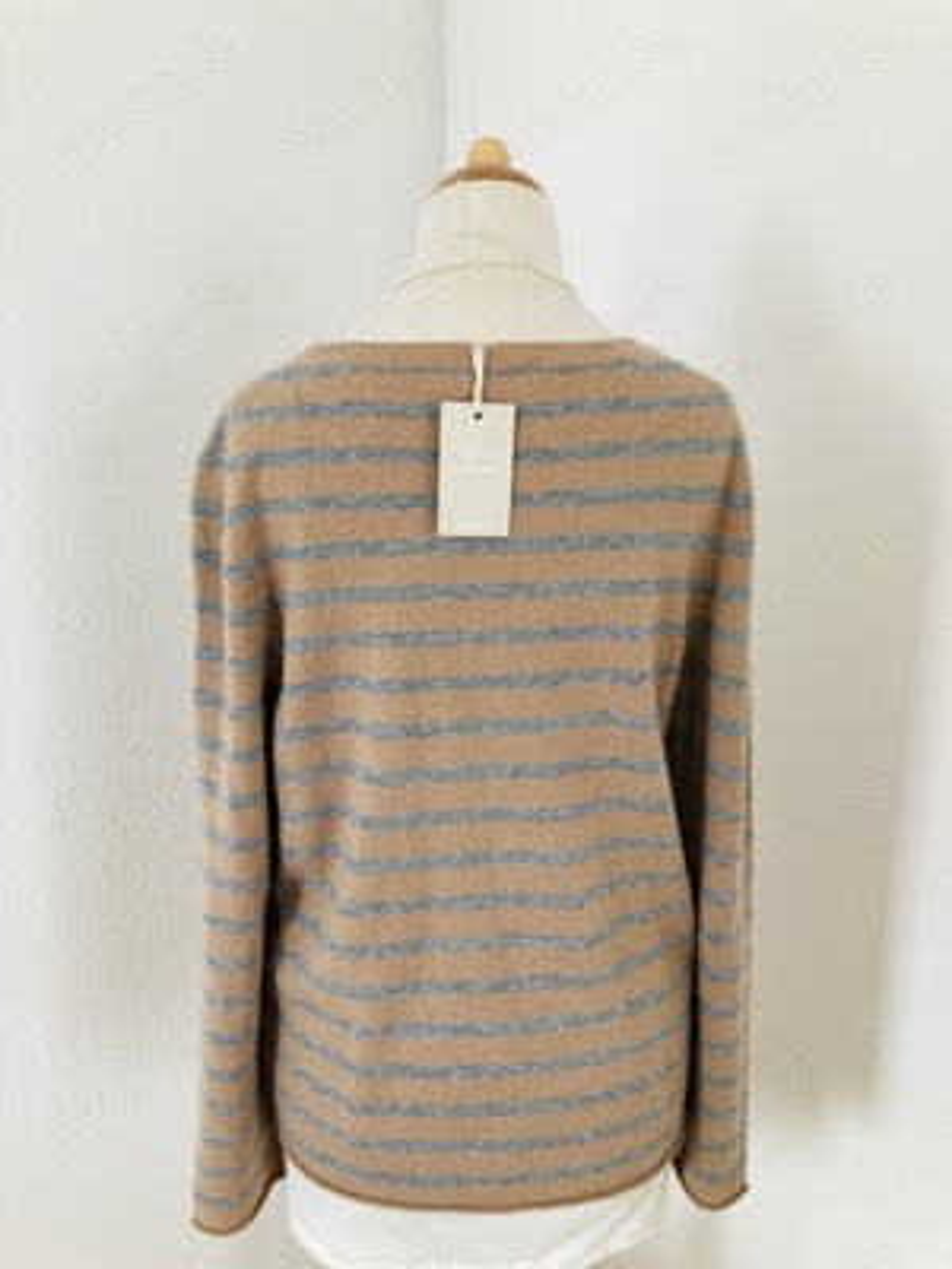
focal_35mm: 28
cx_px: 476
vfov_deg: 63.4
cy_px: 634
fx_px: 1027
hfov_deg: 49.7
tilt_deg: -11.7
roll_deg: -1.8
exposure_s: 1/60
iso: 250
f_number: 1.8
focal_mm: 3.99
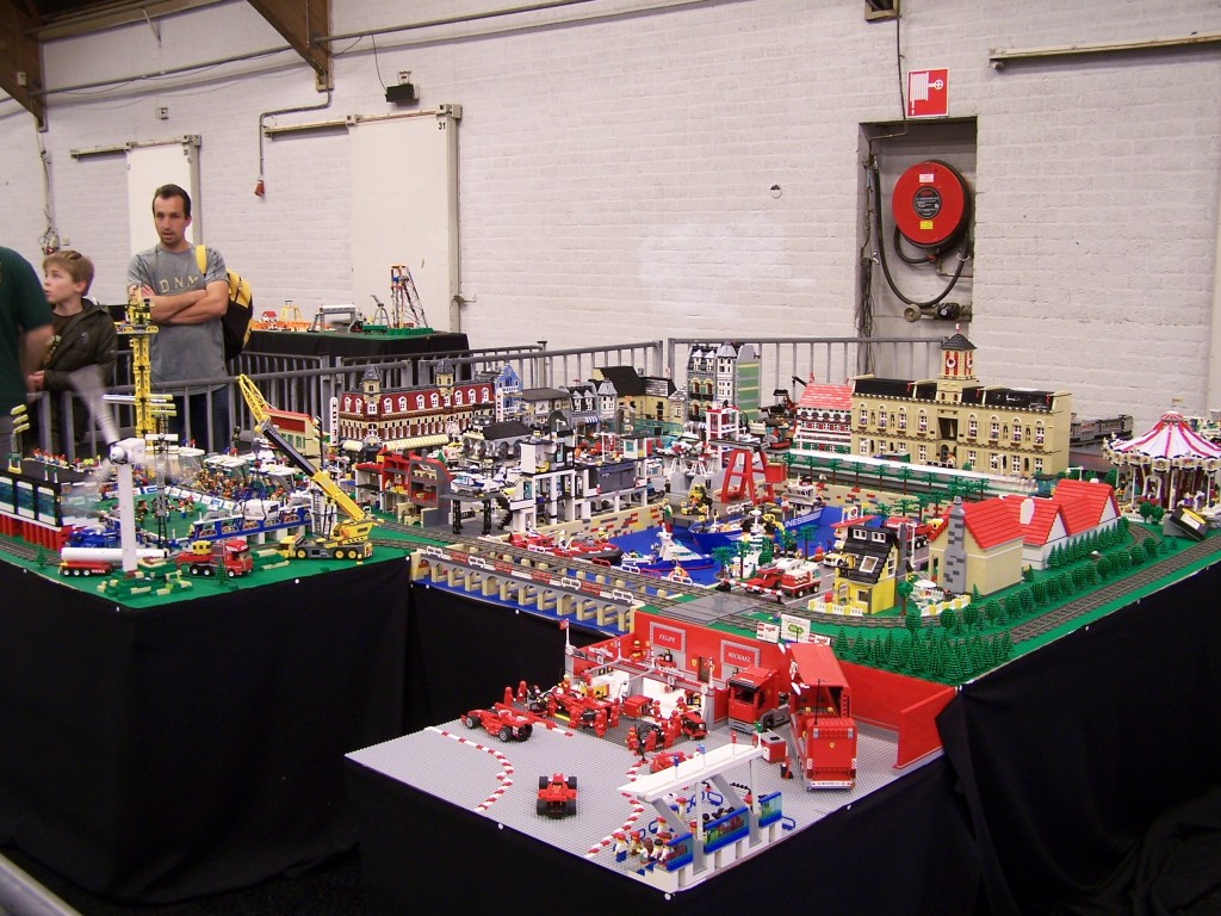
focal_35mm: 38
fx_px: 1340
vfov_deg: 37.7
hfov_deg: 49.0
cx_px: 610
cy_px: 458
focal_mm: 6.3
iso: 80
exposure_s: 1/3
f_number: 2.8
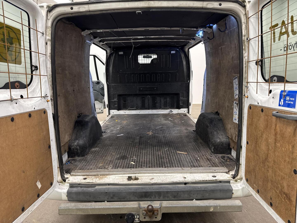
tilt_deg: -11.4
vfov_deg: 56.8
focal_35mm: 24
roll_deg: +0.3
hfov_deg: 71.6
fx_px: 206
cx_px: 148
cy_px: 112
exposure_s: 1/50
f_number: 1.78
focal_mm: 6.76
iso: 160
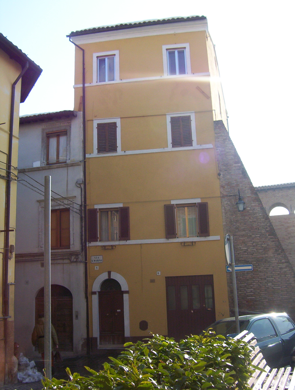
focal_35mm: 36
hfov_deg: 39.8
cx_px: 148
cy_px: 195
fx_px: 407
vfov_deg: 51.2
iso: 100
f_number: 5.24
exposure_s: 1/438
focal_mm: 5.54
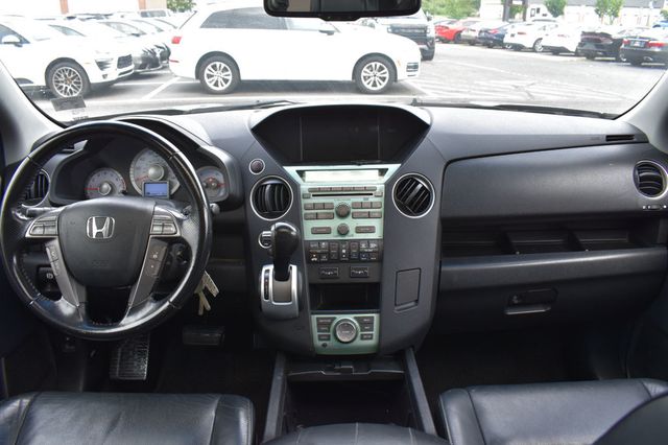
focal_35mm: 27
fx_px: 501
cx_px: 334
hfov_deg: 67.4
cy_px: 222
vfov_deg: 47.9
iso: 400
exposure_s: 1/50
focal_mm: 18
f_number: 8
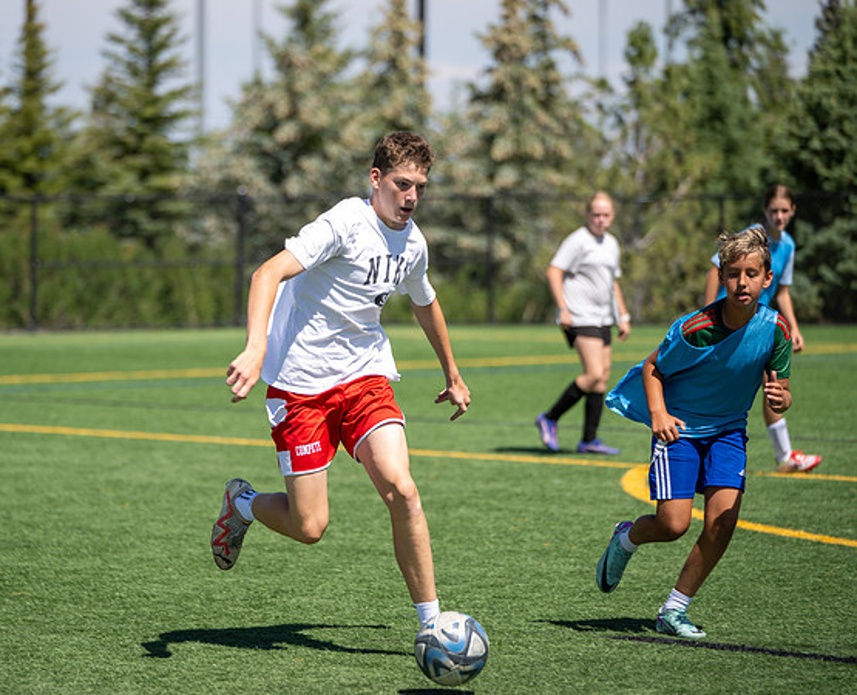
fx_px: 3806
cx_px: 330
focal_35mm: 149
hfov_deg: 12.8
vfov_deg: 10.4
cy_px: 343
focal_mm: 130
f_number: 2.8
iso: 40
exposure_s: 1/800
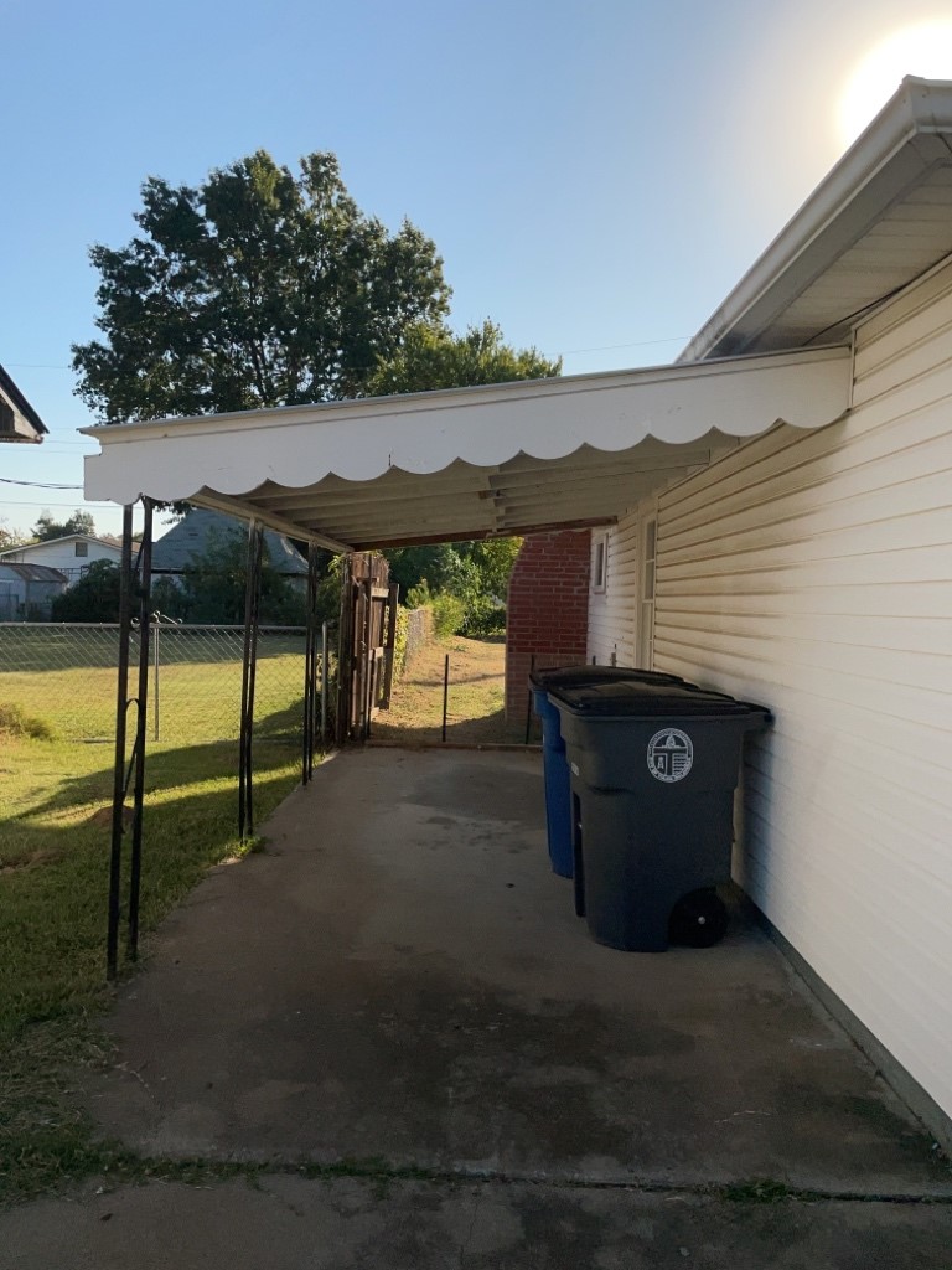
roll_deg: -1.9
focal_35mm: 26
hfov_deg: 53.1
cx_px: 476
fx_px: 953
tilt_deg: -0.7
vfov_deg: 67.3
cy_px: 635
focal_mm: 4.2
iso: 32
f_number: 1.6
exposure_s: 1/9804
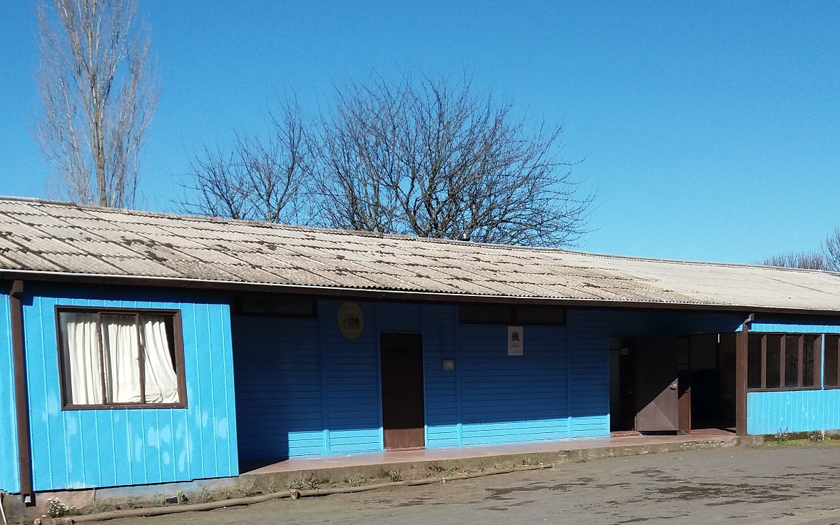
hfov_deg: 38.8
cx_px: 492
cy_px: 513
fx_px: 1190
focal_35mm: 52
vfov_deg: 23.9
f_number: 1.9
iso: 64
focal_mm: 3.7
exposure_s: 1/1588
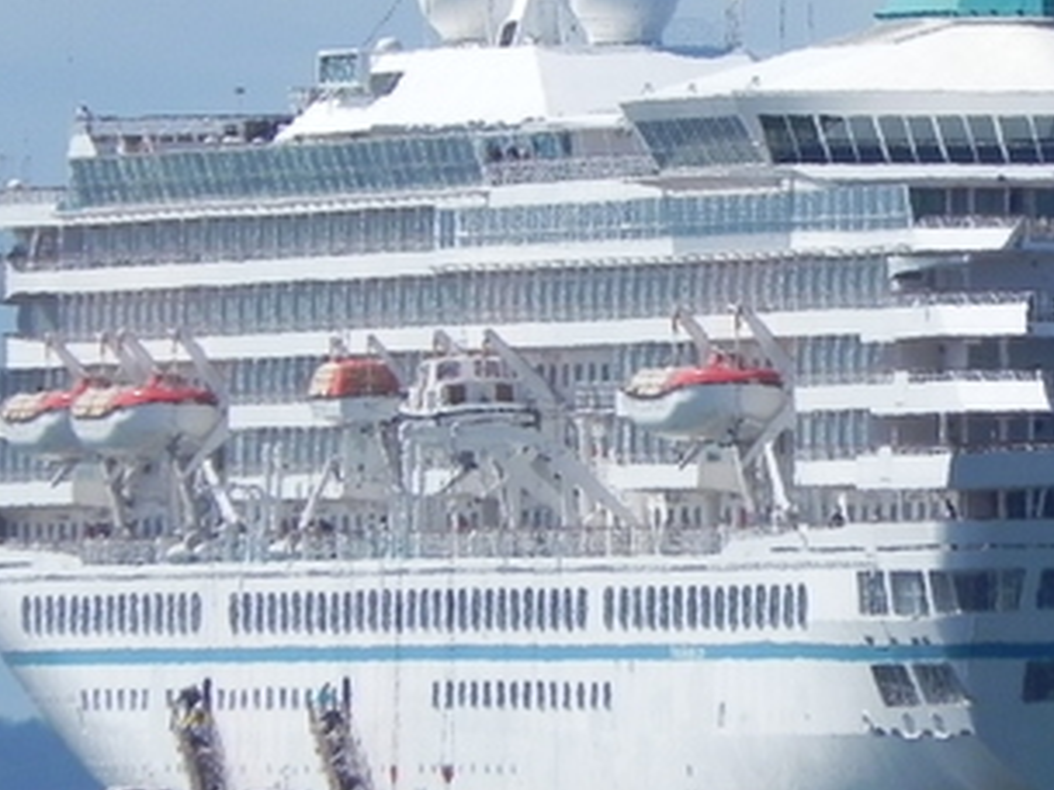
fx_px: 48413
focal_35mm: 1590
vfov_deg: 0.9
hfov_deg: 1.2
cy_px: 225
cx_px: 759
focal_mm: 107.6
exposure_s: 1/654
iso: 160
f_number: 8
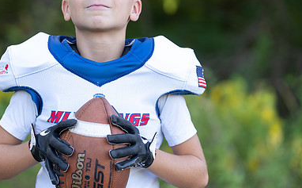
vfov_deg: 7.5
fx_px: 1429
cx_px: 98
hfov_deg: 12.0
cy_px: 86
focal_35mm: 174
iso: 250
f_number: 2.8
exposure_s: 1/320
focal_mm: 105
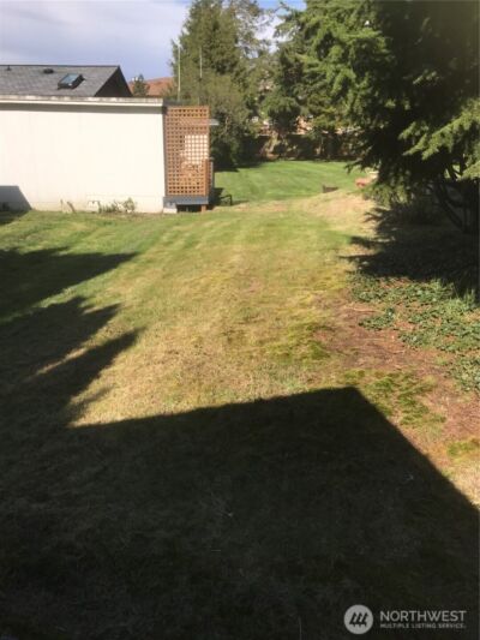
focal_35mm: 28
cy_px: 320
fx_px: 517
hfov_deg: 49.8
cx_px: 240
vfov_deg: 63.4
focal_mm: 3.99
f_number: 1.8
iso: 20
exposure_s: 1/3096
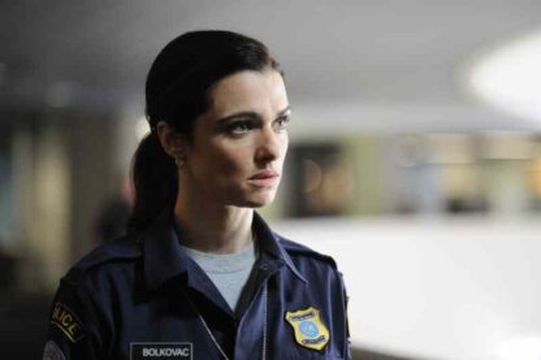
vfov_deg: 16.1
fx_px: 1277
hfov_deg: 23.9
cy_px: 180
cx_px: 270
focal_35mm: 85
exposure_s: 1/160
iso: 1250
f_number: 1.8
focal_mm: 85
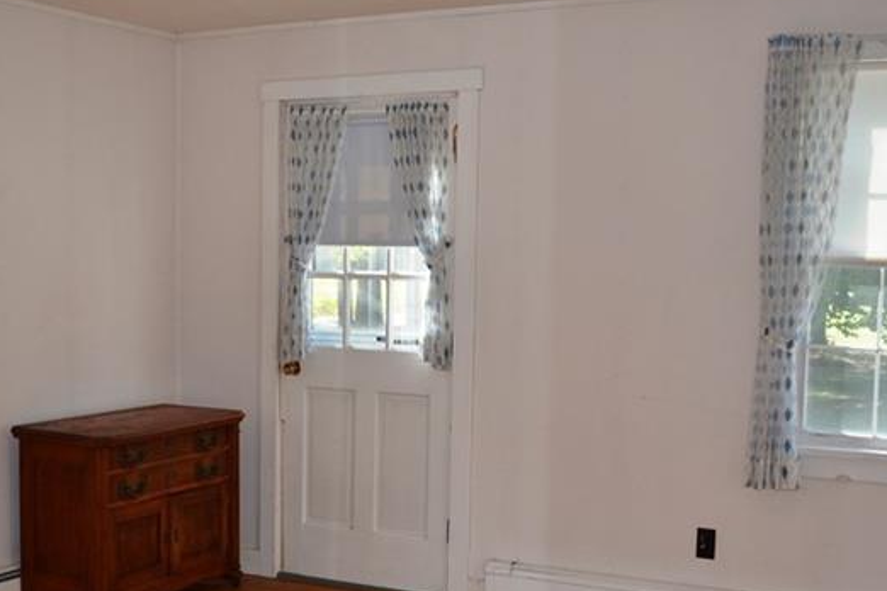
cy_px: 389
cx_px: 333
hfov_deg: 37.3
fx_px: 1306
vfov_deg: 25.4
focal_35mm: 53
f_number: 4
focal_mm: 18
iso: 125
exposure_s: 1/125
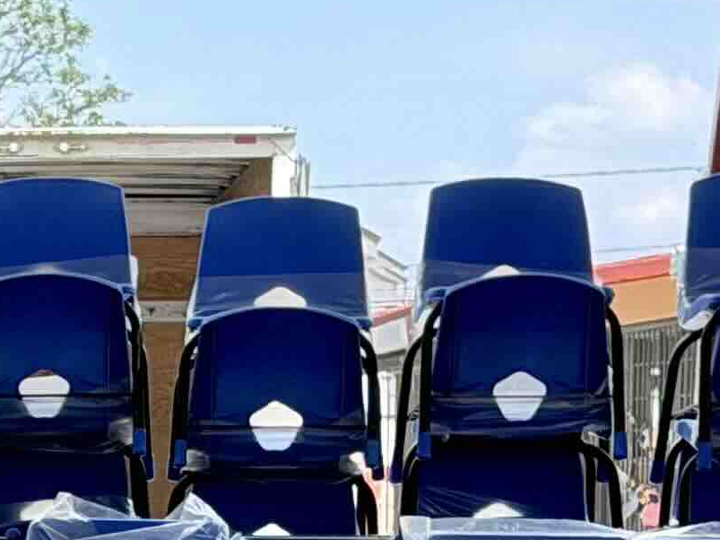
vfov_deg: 6.1
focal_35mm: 241
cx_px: -507
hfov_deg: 8.0
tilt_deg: -4.9
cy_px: 942
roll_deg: +0.3
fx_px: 5012
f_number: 1.78
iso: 100
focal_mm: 6.76
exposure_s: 1/1055
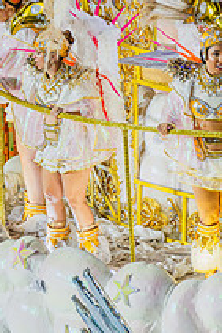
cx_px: 175
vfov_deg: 5.7
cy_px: 71
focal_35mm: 361
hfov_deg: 3.8
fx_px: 3344
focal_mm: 170
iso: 1600
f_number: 5.3
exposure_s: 1/320
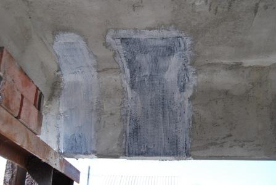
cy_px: 92
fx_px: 345
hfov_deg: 43.6
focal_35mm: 45
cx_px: 138
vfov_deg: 30.0
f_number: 5.6
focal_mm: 30
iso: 125
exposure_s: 1/125
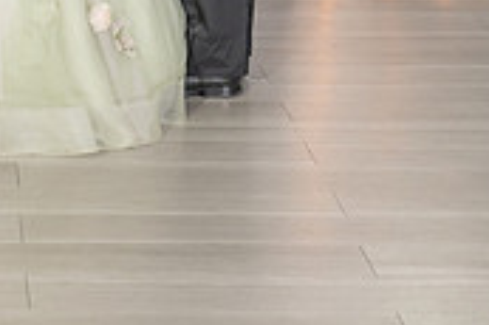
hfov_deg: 10.8
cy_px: -167
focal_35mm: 187
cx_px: -138
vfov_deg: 7.2
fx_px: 2538
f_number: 3.5
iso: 500
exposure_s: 1/160
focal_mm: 50
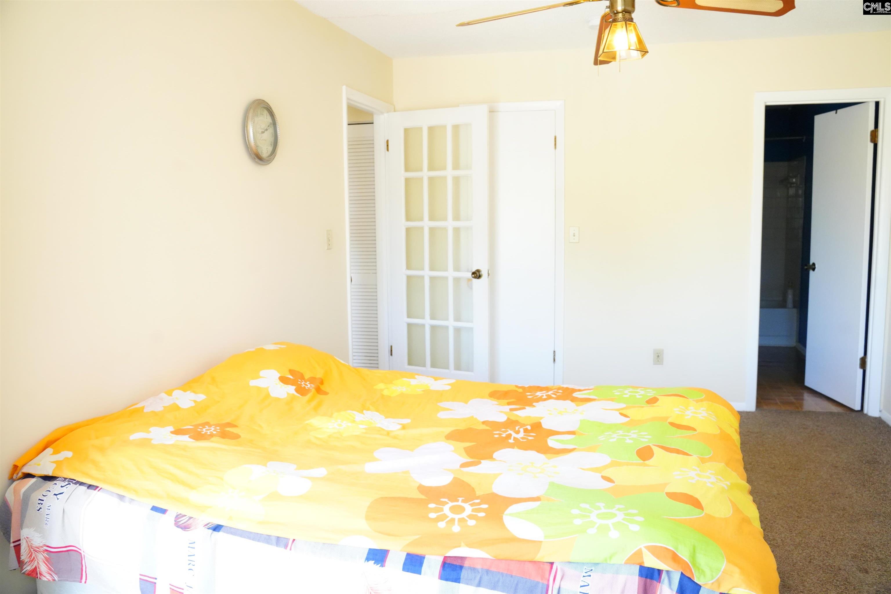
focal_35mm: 30
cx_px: 446
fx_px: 742
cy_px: 297
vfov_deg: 43.6
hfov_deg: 61.9
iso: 6400
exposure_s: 1/200
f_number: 5.6
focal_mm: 30
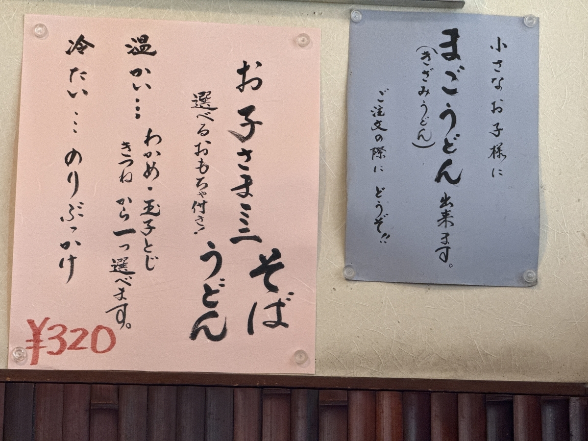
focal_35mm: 120
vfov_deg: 12.3
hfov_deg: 16.4
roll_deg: -2.3
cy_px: 220
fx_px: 2038
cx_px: 294
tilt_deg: +11.6
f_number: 2.8
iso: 400
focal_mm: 15.66
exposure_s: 1/99
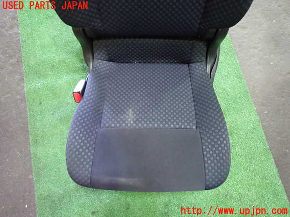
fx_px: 209
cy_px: 108
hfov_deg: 69.4
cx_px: 145
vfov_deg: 54.9
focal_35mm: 25
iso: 500
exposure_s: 1/30
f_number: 2
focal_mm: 4.5
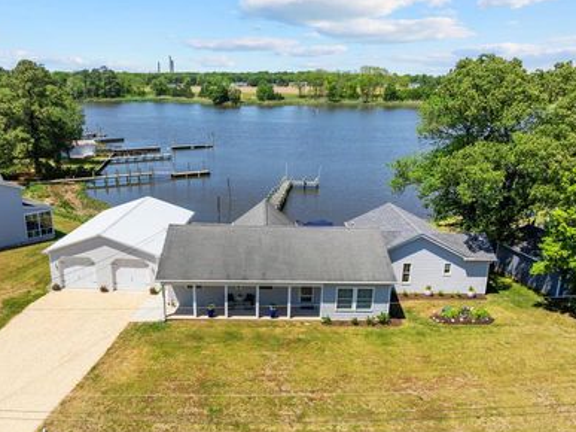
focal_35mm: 31
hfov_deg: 58.0
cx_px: 240
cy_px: 251
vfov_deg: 45.3
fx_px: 516
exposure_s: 1/2000
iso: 100
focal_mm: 12.29
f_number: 2.8
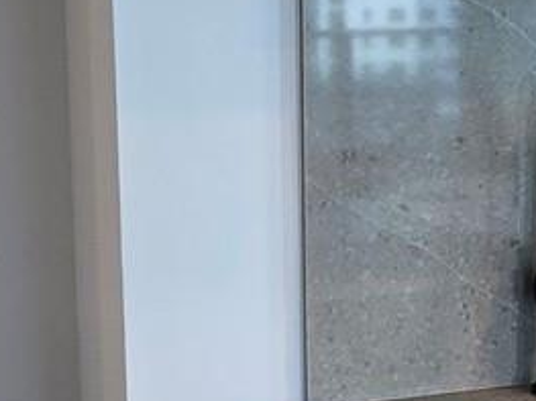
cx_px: 528
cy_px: 153
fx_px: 1223
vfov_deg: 18.6
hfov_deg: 23.7
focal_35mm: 79
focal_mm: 2.2
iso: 125
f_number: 2.2
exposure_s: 1/60
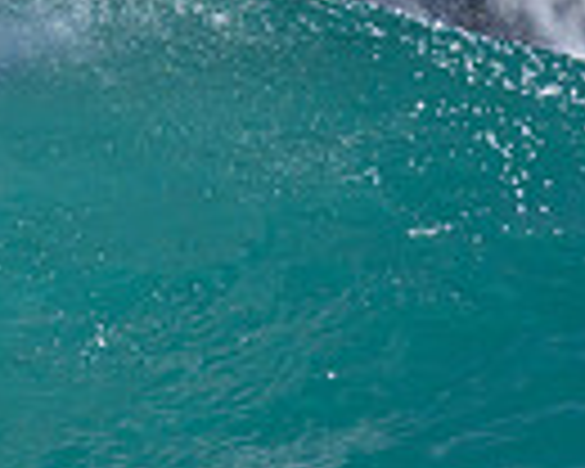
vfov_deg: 0.4
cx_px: -459
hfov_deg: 0.5
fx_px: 70121
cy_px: 673
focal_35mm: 4050
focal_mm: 800
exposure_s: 1/2000
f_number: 6.3
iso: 1400
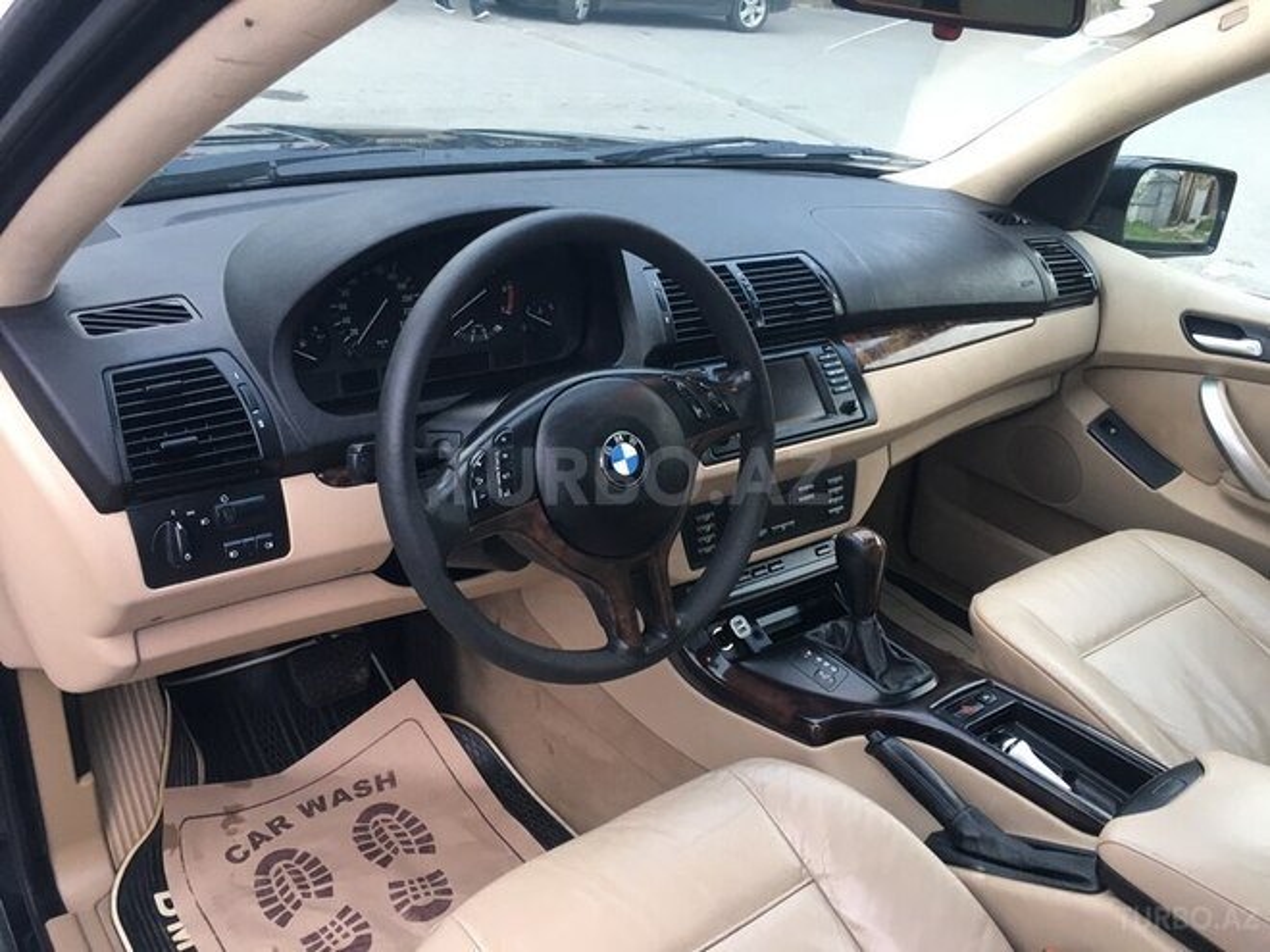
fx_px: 1064
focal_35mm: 29
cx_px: 635
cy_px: 476
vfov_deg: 48.2
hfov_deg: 61.7
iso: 100
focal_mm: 4.15
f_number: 2.2
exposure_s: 1/33
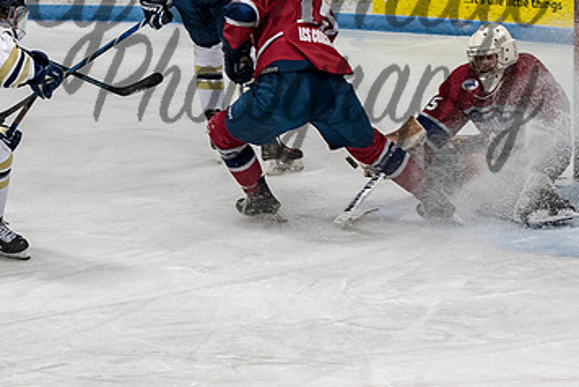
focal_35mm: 219
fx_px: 3525
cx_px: 176
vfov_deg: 6.3
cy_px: 122
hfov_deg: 9.4
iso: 1600
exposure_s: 1/800
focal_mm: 82
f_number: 3.2
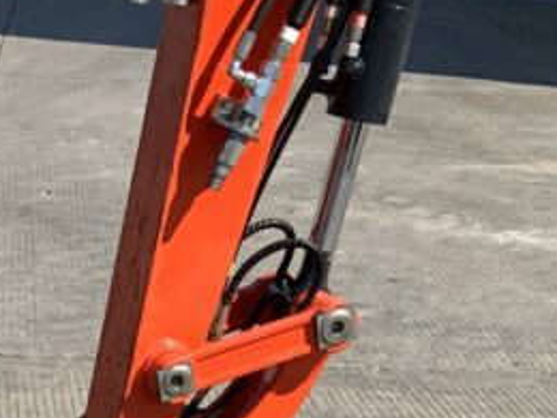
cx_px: -118
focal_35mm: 114
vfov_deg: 11.9
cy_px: 765
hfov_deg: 16.5
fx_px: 1834
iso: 16
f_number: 1.8
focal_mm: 3
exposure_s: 1/1912
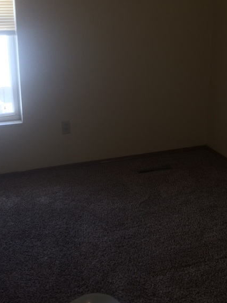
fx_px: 455
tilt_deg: -15.7
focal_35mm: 52
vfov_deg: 36.6
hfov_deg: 28.0
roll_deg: +0.3
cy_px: 115
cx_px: 124
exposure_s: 1/120
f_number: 2.2
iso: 64
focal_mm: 4.15
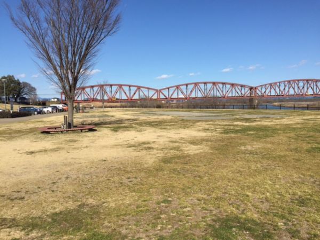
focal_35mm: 29
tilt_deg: -3.0
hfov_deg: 61.7
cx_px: 160
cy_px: 120
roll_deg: +0.8
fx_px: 268
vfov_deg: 48.2
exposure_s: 1/2825
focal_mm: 4.15
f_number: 2.2
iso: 32
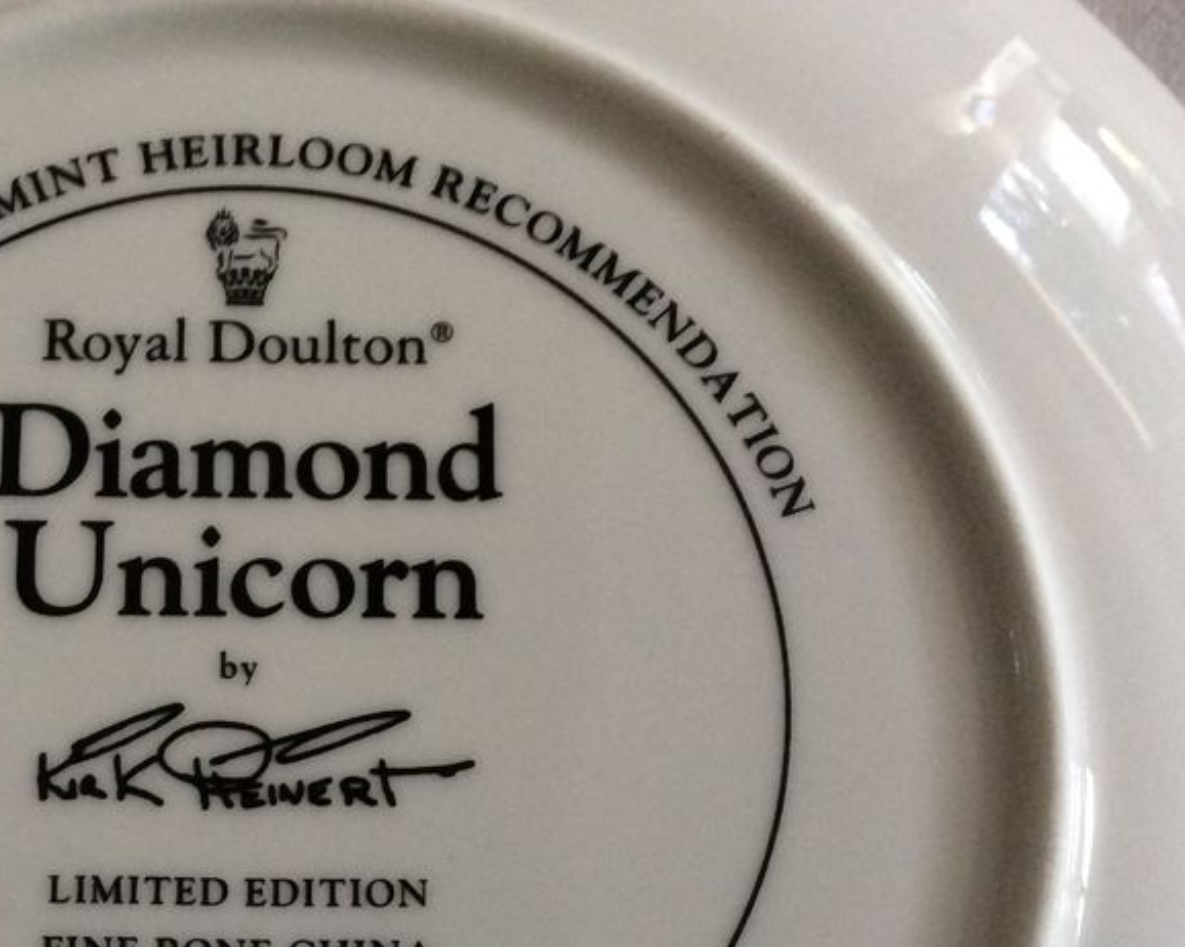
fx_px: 1893
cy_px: 761
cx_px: 283
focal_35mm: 54
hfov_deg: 34.0
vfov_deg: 27.5
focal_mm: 3.3
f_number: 2.4
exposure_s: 1/25
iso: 80
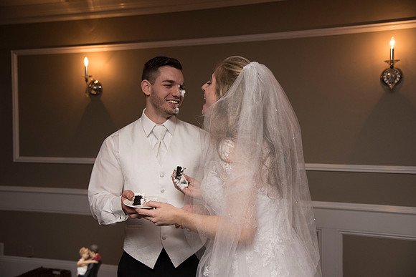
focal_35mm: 38
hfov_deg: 50.7
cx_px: 208
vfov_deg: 35.1
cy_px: 138
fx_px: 439
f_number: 4
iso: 2000
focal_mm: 38
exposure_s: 1/200
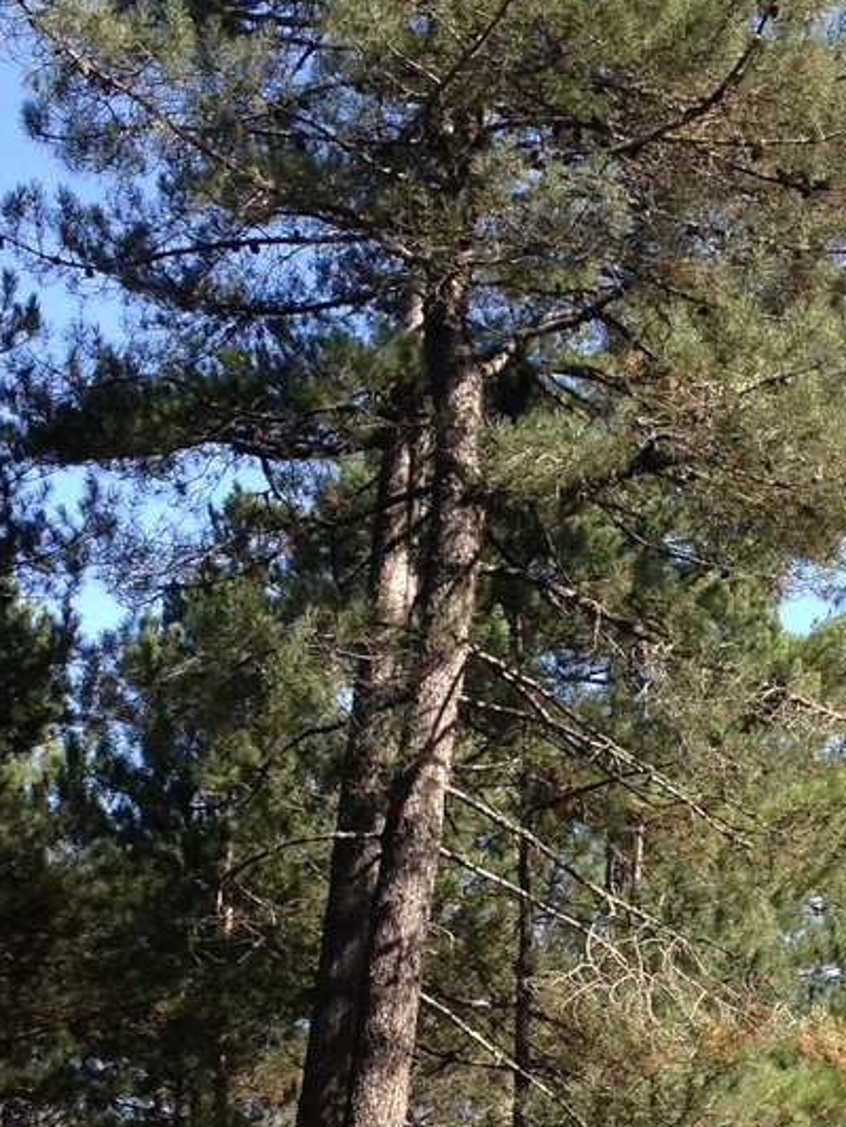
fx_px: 3420
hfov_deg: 13.9
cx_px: 827
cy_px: 985
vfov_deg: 18.4
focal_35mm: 105
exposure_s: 1/552
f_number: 2.4
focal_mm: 4.28
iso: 64
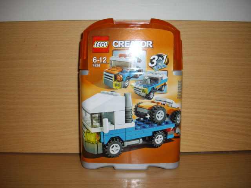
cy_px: 94
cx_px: 126
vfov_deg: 38.7
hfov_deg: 50.1
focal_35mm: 37
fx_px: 268
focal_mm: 6.2
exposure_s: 1/50
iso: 160
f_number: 2.8
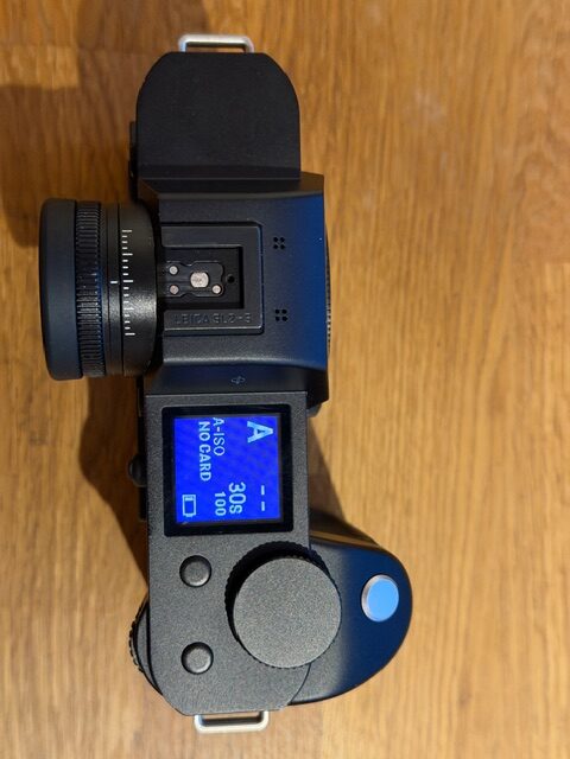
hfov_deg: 30.3
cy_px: 380
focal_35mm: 48
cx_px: 285
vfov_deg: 39.7
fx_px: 1054
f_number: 1.78
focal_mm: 6.76
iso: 640
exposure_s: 1/30
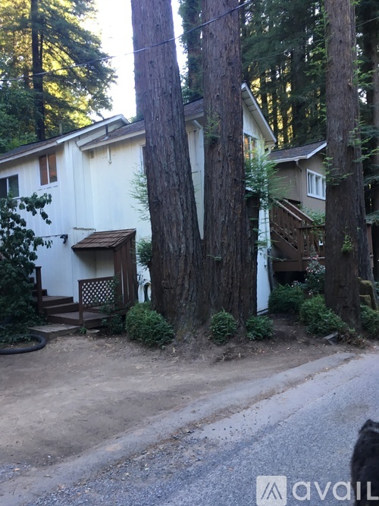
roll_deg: +1.9
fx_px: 423
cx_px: 190
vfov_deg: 61.7
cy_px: 253
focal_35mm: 29
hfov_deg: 48.2
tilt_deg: +2.3
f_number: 2.2
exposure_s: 1/30
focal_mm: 4.15
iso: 50
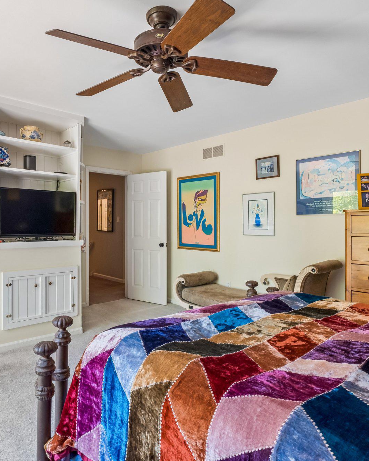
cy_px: 228
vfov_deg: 72.6
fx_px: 314
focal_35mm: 23
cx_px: 150
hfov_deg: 60.5
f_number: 8
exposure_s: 1/6
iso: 250
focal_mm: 10.5
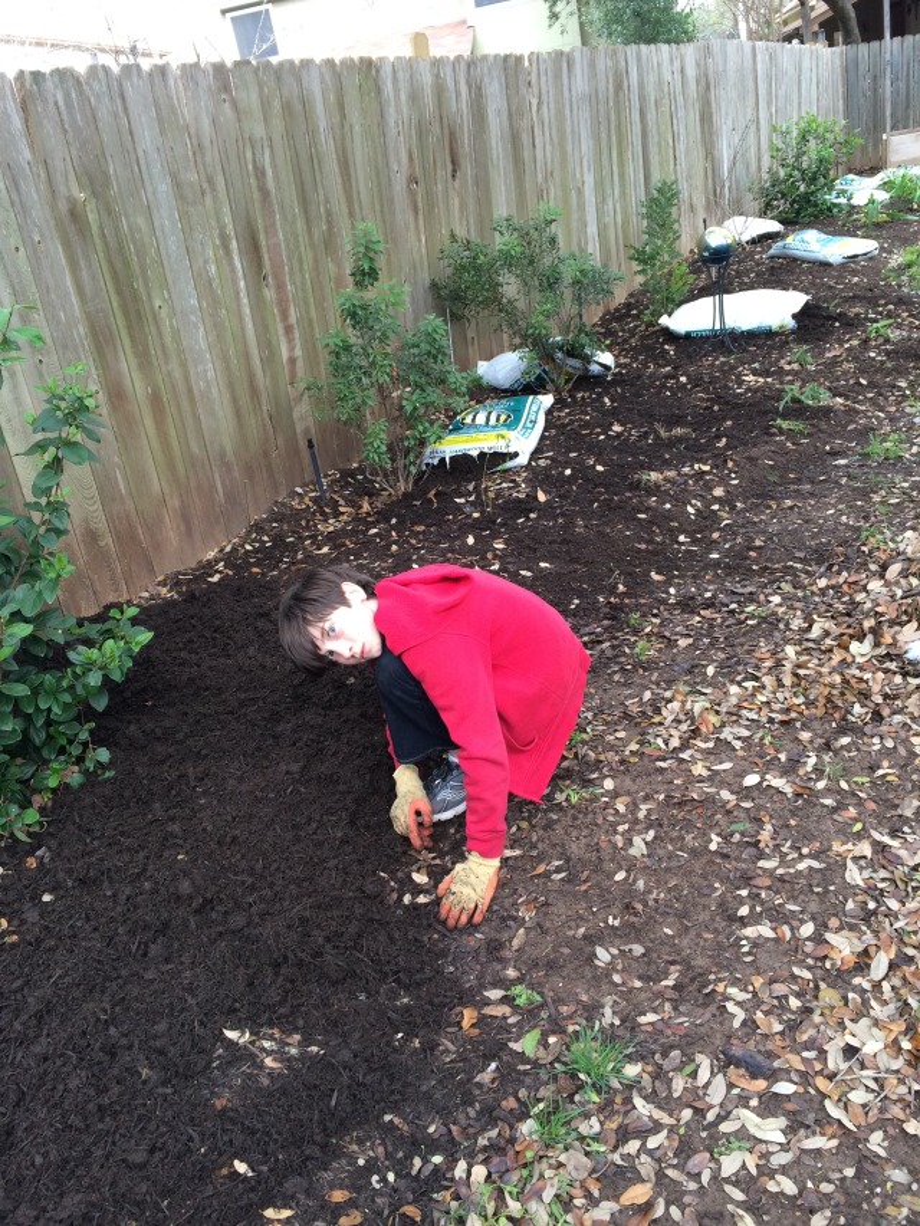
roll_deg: +12.0
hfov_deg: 48.2
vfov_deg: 61.7
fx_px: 1027
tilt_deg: -23.0
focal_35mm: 29
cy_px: 613
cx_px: 460
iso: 64
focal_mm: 4.15
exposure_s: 1/120
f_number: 2.2
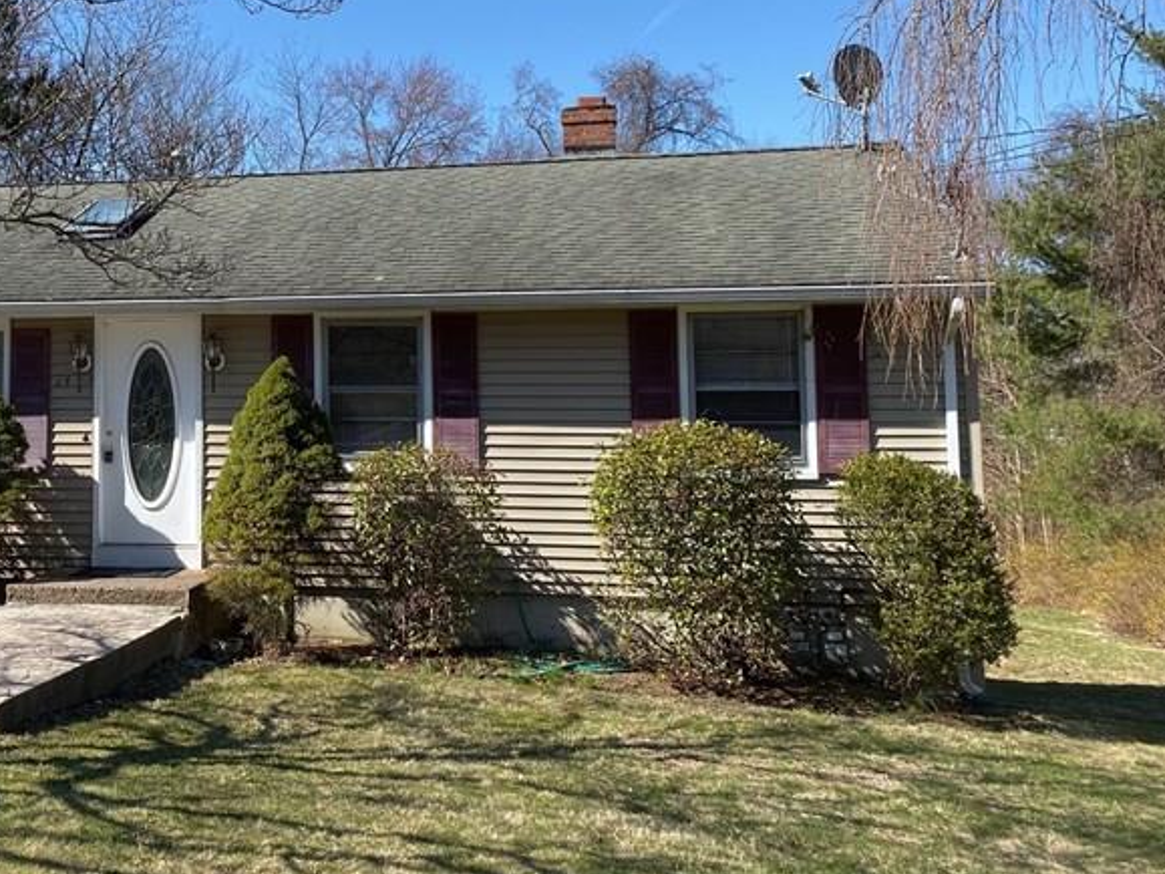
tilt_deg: +5.3
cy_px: 264
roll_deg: +0.5
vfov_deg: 31.2
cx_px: 213
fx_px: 1548
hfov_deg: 39.4
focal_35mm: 46
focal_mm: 4.25
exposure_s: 1/1587
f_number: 1.8
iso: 32
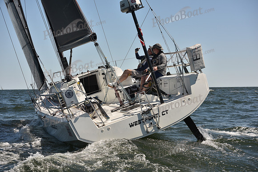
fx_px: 502
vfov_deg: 19.5
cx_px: 129
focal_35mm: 70
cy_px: 86
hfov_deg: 28.8
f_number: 5
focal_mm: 70
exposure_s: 1/1250
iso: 250
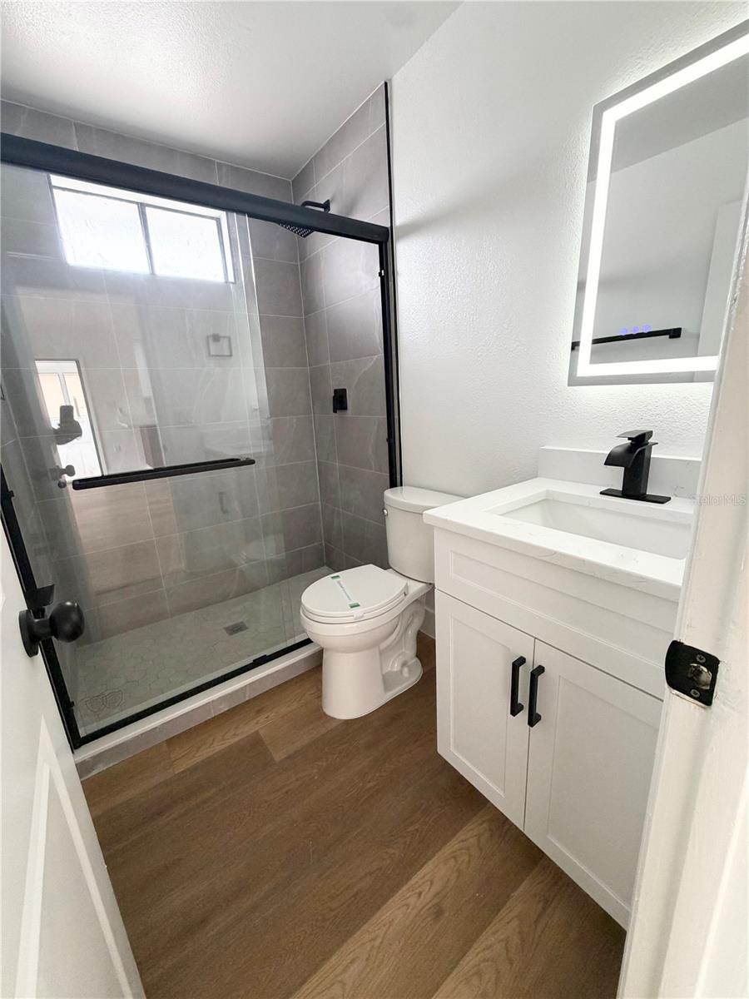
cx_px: 374
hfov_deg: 85.7
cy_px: 500
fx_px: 404
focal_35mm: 14
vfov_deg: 102.1
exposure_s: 1/60
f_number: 2.2
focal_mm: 2.22
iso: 200
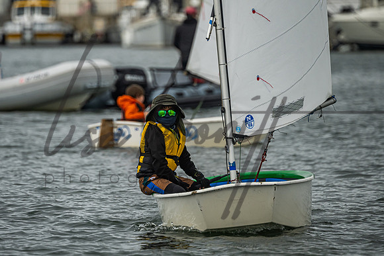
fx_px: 5687
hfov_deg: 3.9
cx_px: 130
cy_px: 103
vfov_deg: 2.6
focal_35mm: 533
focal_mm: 400
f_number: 5.6
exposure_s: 1/3200
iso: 320
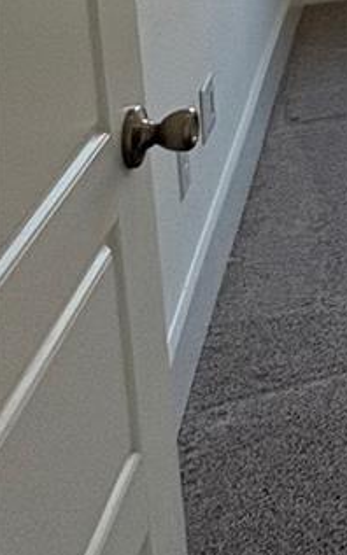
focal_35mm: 72
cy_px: -259
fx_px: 1090
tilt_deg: -6.2
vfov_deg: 23.4
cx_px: 1002
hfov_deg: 11.6
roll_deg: -0.3
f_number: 2.2
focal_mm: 2.22
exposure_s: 1/131
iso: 64
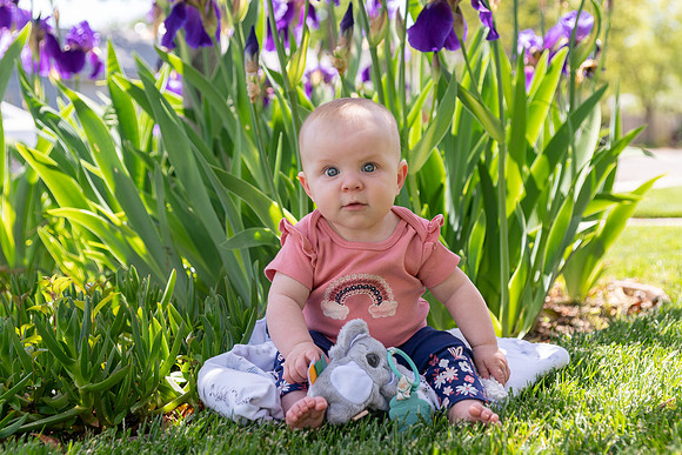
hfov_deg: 33.7
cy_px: 206
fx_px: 1126
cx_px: 352
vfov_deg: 22.8
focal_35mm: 59
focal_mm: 50
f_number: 3.2
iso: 100
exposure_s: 1/250
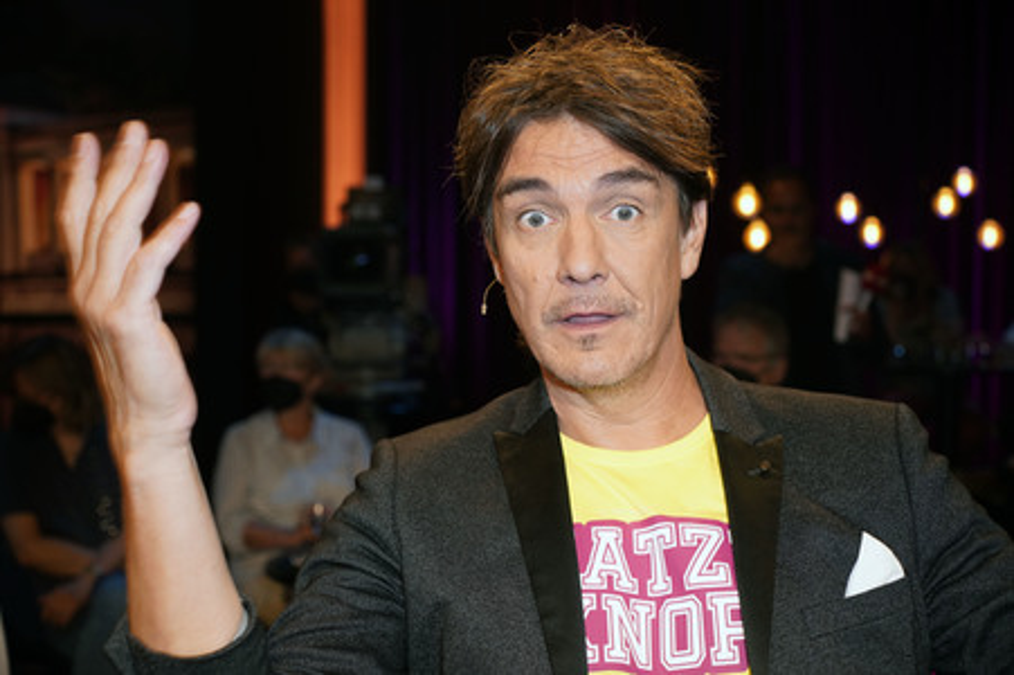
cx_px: 507
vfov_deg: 26.0
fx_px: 1464
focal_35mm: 52
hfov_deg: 38.2
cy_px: 338
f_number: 4.5
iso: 1600
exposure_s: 1/125
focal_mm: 52
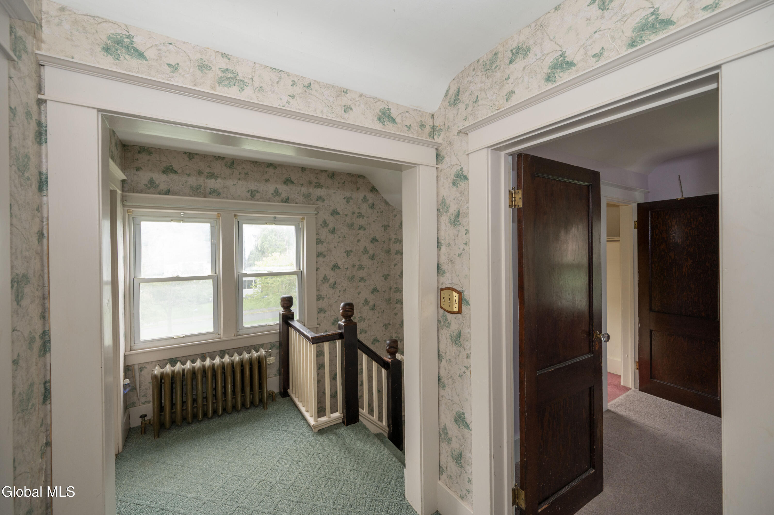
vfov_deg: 81.1
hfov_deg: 104.3
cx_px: 387
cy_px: 258
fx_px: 301
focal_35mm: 14
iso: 400
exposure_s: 1/10
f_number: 5.6
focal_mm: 14
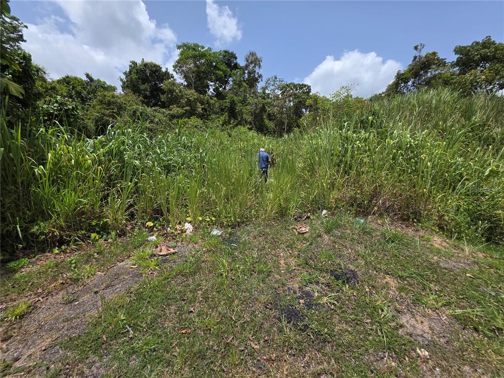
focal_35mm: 13
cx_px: 252
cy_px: 189
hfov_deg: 106.2
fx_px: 189
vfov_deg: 89.9
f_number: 1.9
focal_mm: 2.2
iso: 40
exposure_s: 1/2664
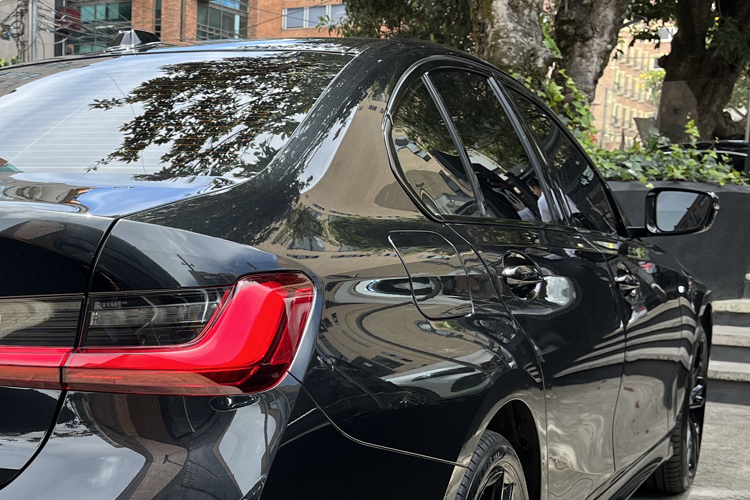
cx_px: 41
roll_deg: -1.0
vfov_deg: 24.0
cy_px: 365
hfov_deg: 33.3
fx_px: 1167
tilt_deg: -8.5
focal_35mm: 56
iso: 50
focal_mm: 5.1
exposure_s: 1/718
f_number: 1.6
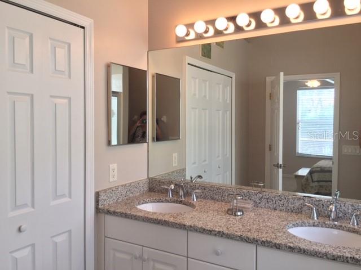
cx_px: 180
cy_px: 135
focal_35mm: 29
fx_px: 302
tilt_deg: -0.6
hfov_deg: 61.7
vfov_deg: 48.2
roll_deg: -0.8
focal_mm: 4.15
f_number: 2.2
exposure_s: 1/40
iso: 32
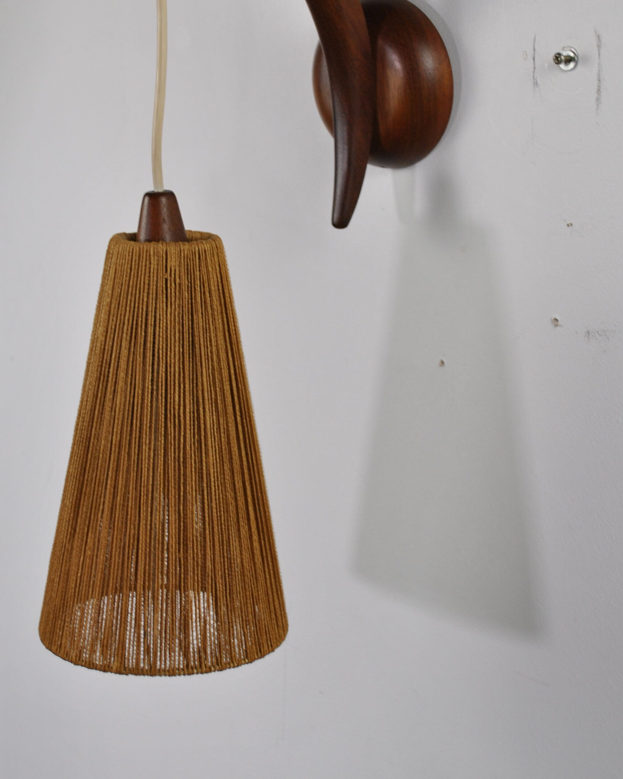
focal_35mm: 71
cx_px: 244
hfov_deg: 21.5
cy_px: 282
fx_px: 1636
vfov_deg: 26.7
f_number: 5
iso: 200
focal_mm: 28
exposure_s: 1/60
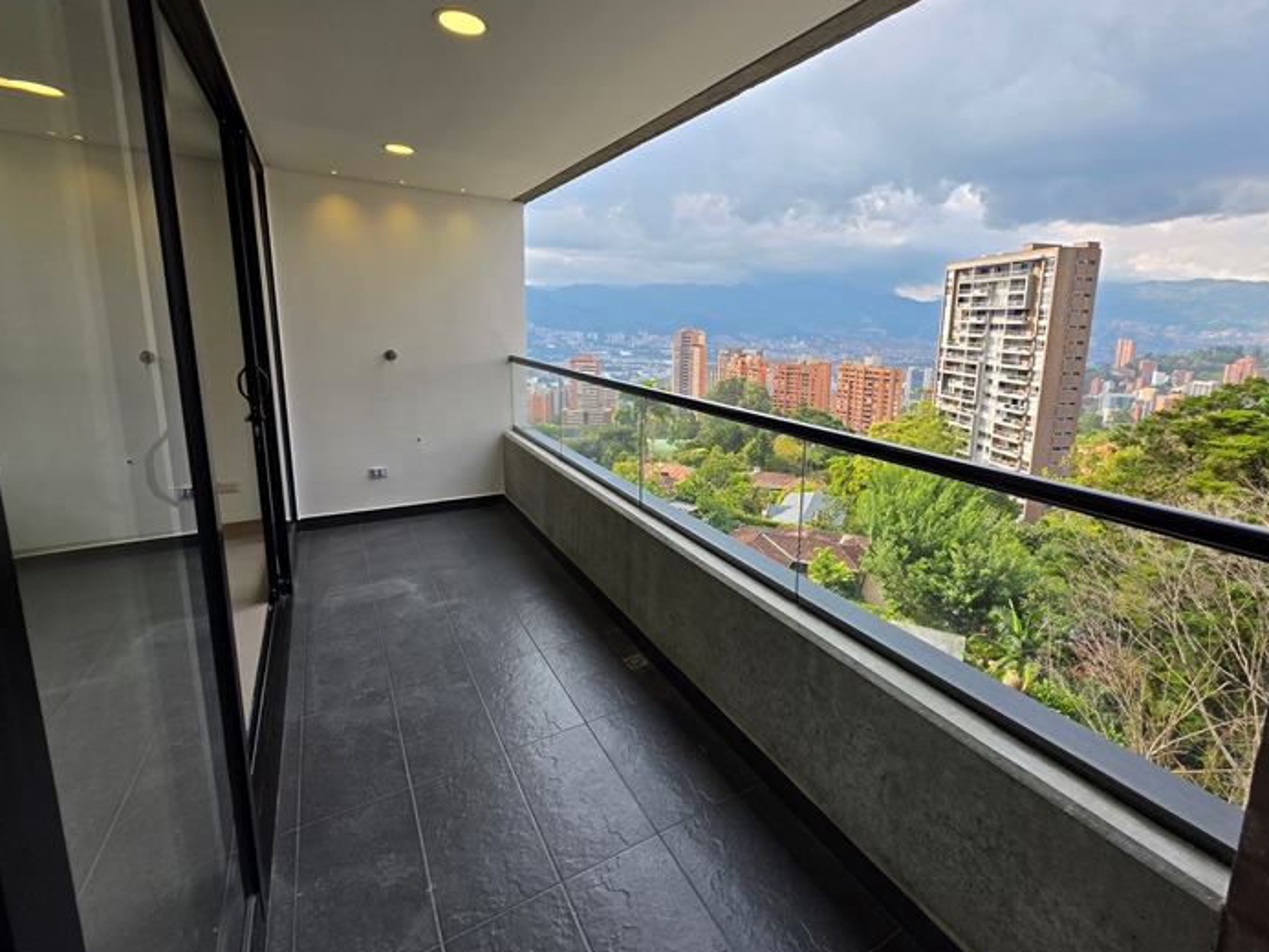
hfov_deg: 97.5
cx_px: 725
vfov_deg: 81.7
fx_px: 550
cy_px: 445
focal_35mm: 15
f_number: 1.9
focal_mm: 2.2
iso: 40
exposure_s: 1/421
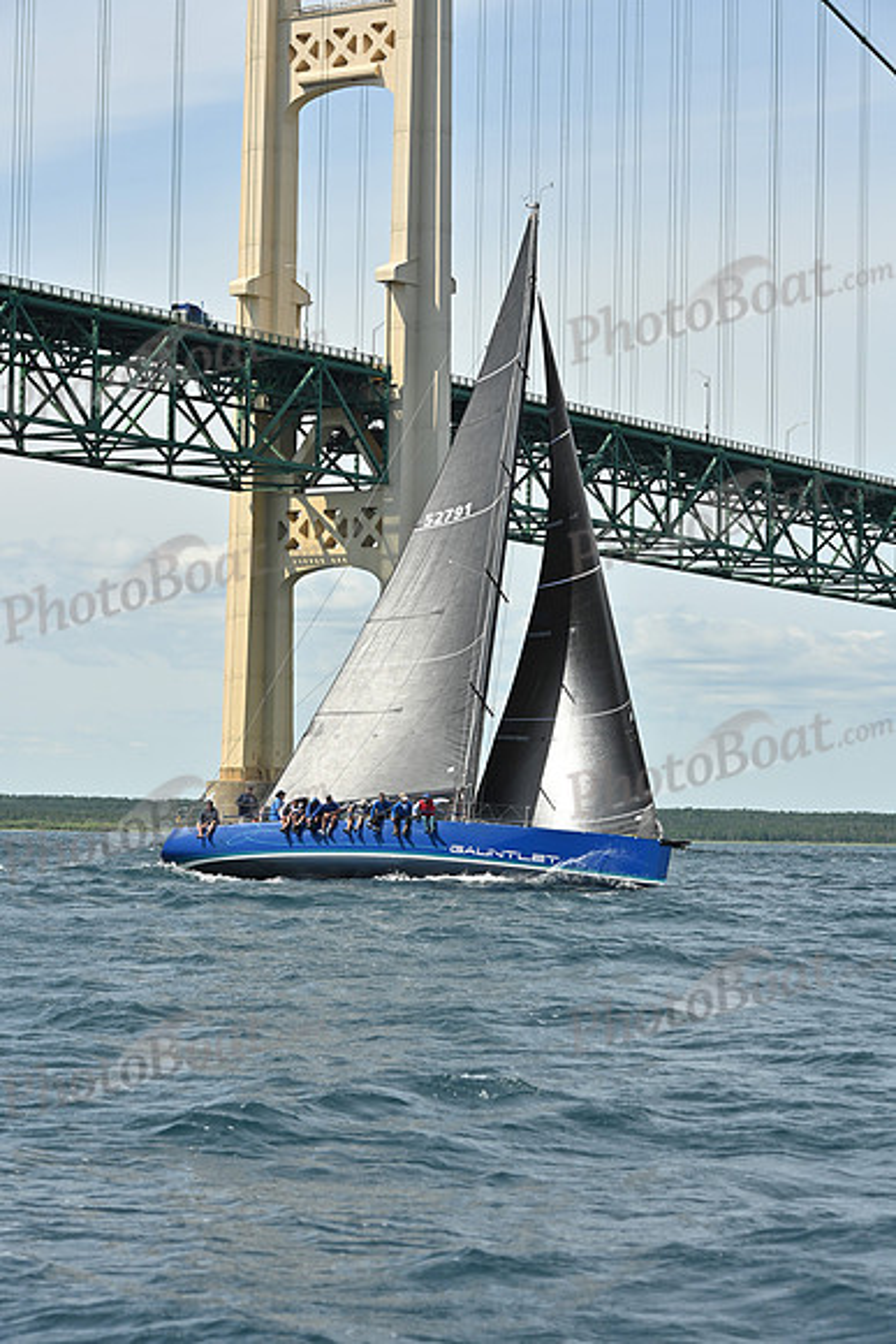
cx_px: 448
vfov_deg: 20.8
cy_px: 672
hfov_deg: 14.0
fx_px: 3656
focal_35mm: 98
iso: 320
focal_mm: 98
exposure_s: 1/1250
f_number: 9
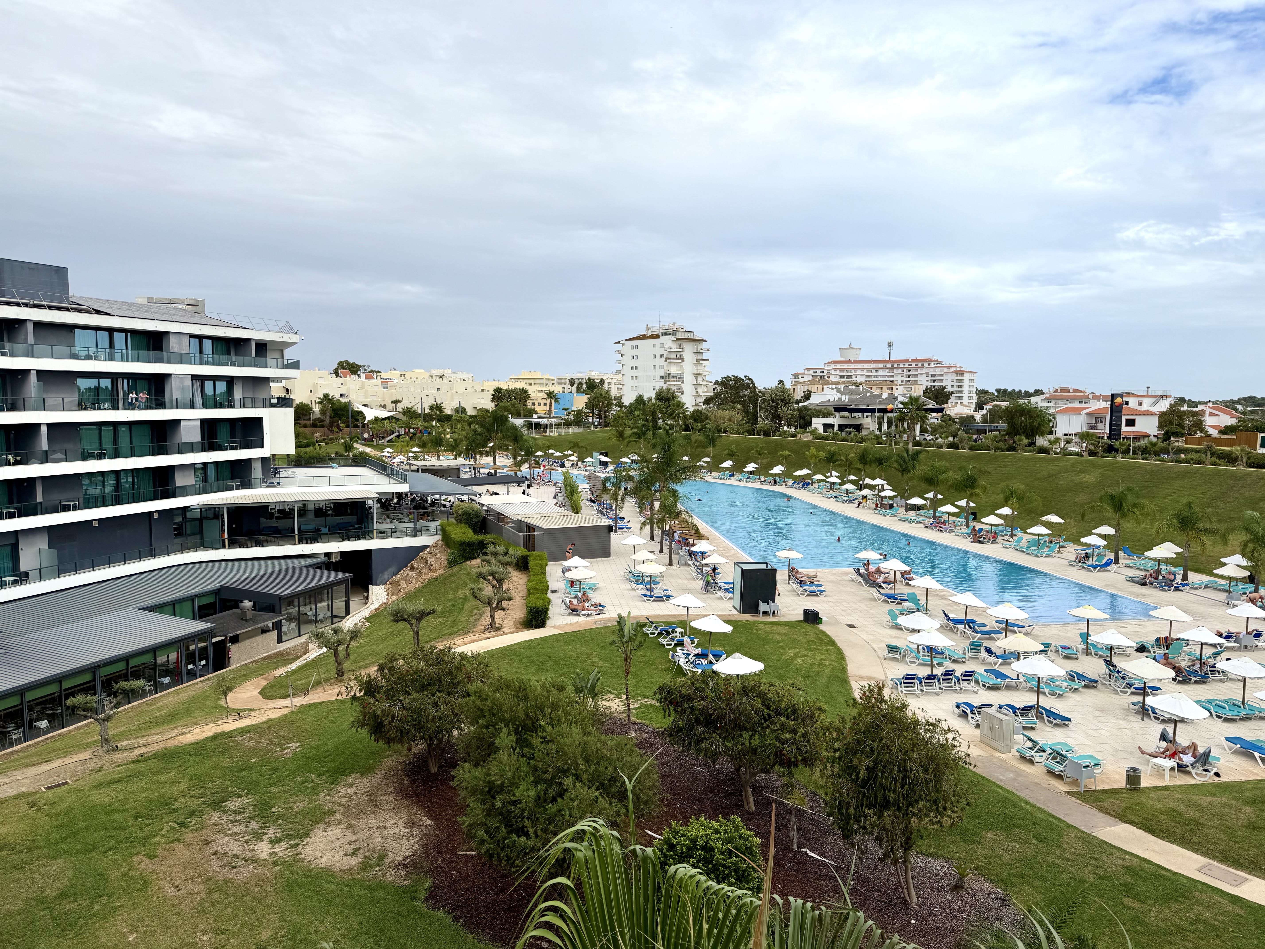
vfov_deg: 56.8
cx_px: 632
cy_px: 474
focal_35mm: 24
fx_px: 877
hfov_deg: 71.6
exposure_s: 1/5319
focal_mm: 6.76
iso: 80
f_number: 1.78
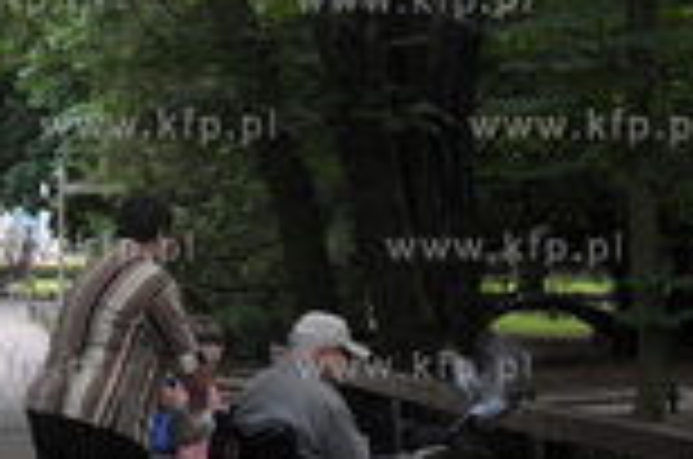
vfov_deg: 10.9
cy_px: 184
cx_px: -112
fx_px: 2401
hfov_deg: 15.9
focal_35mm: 125
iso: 400
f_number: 5.6
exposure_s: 1/80
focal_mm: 48
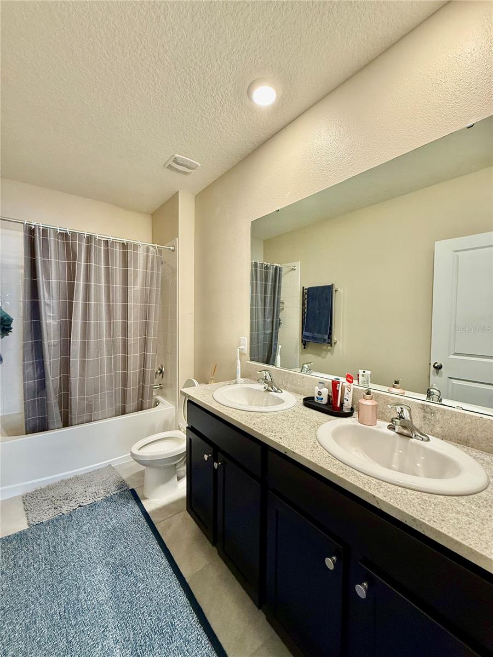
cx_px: 246
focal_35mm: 14
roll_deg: -1.3
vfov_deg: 102.1
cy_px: 328
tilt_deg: -1.9
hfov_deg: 85.7
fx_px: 266
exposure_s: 1/60
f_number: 2.2
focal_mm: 2.22
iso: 250
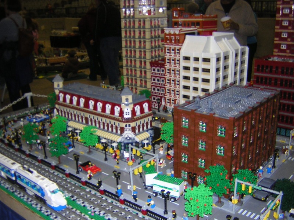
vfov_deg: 39.7
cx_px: 147
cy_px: 110
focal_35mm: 36
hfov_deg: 51.4
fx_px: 306
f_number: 2.6
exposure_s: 1/60.1
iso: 155
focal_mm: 4.7
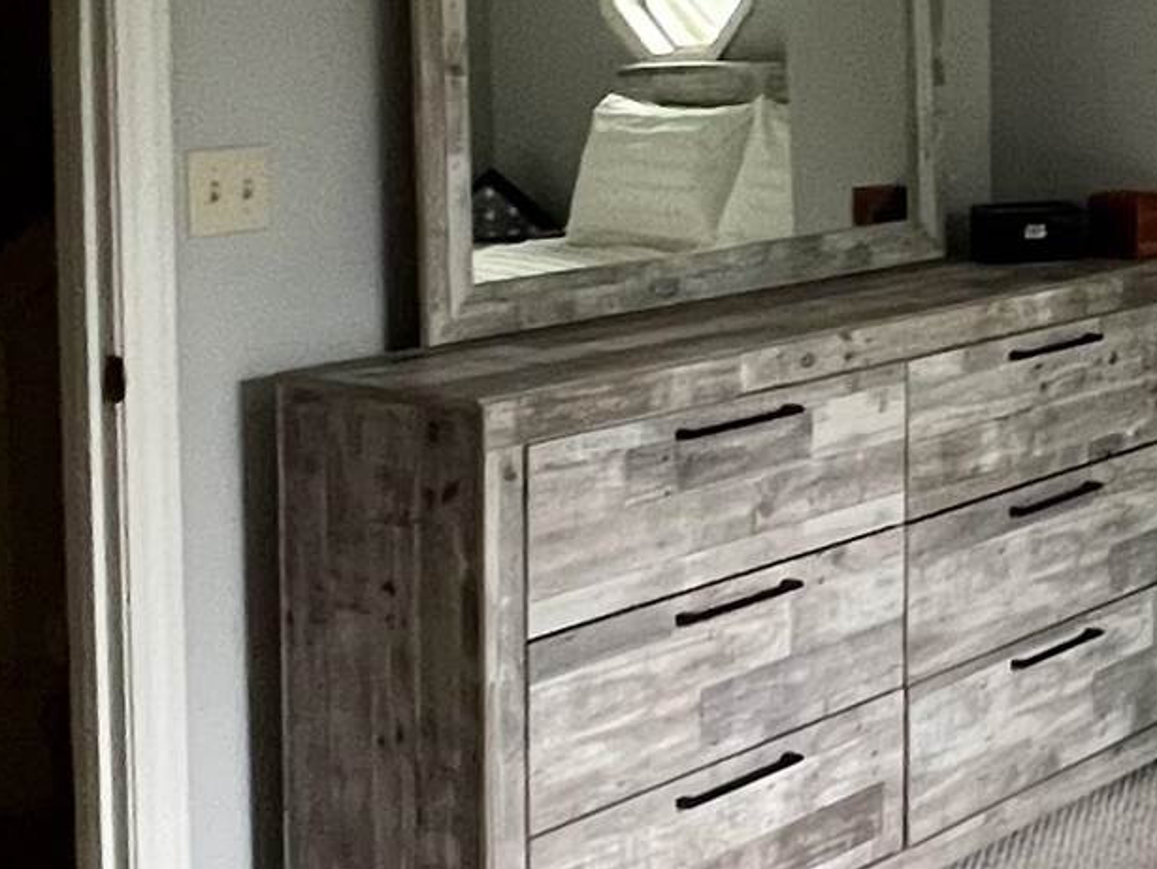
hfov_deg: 24.9
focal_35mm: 65
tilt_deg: -2.9
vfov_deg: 22.0
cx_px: 1590
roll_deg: -0.3
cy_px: 57
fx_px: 2173
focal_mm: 1.57
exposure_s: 1/60
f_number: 1.8
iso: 400
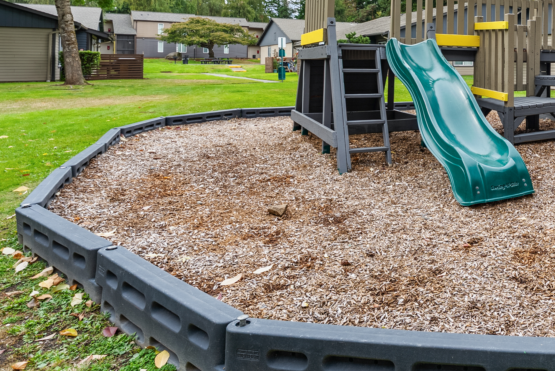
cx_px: 518
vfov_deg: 41.6
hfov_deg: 52.8
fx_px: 463
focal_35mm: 30
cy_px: 70
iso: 100
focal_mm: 16
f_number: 10
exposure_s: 1/5
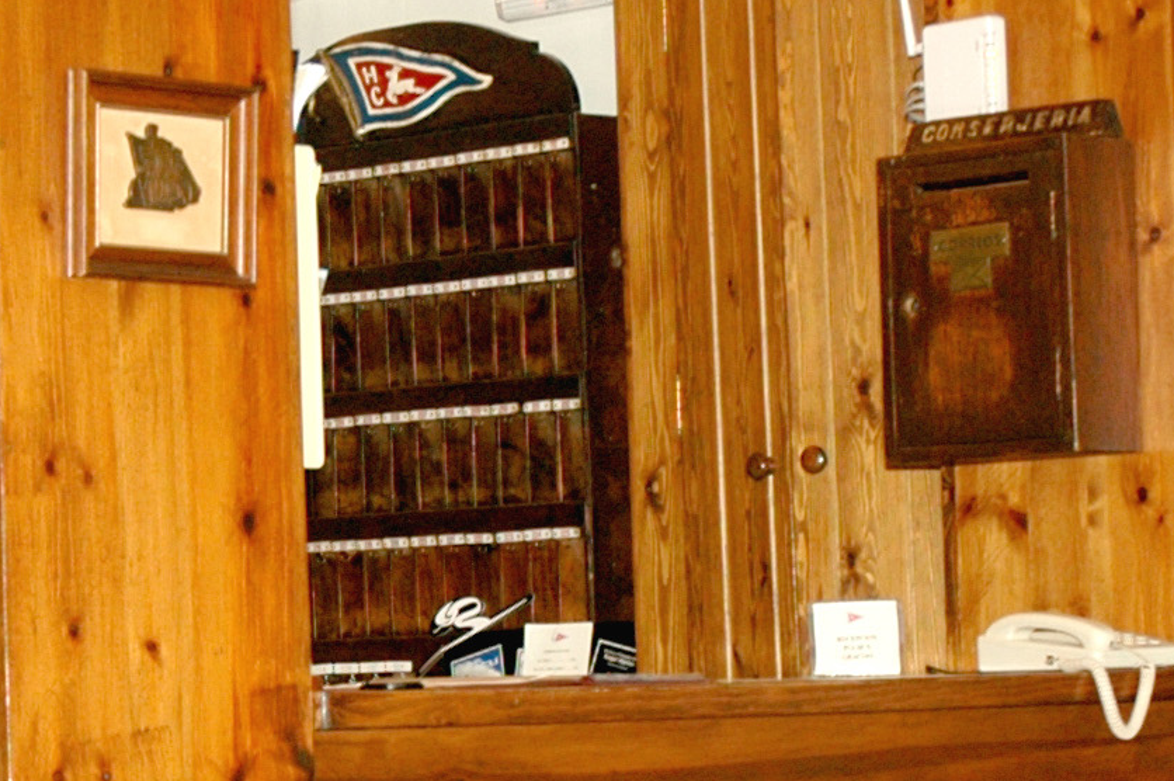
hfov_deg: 14.0
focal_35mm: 146
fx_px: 4751
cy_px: 693
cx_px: 161
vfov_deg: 9.4
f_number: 4
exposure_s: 1/60
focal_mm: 27
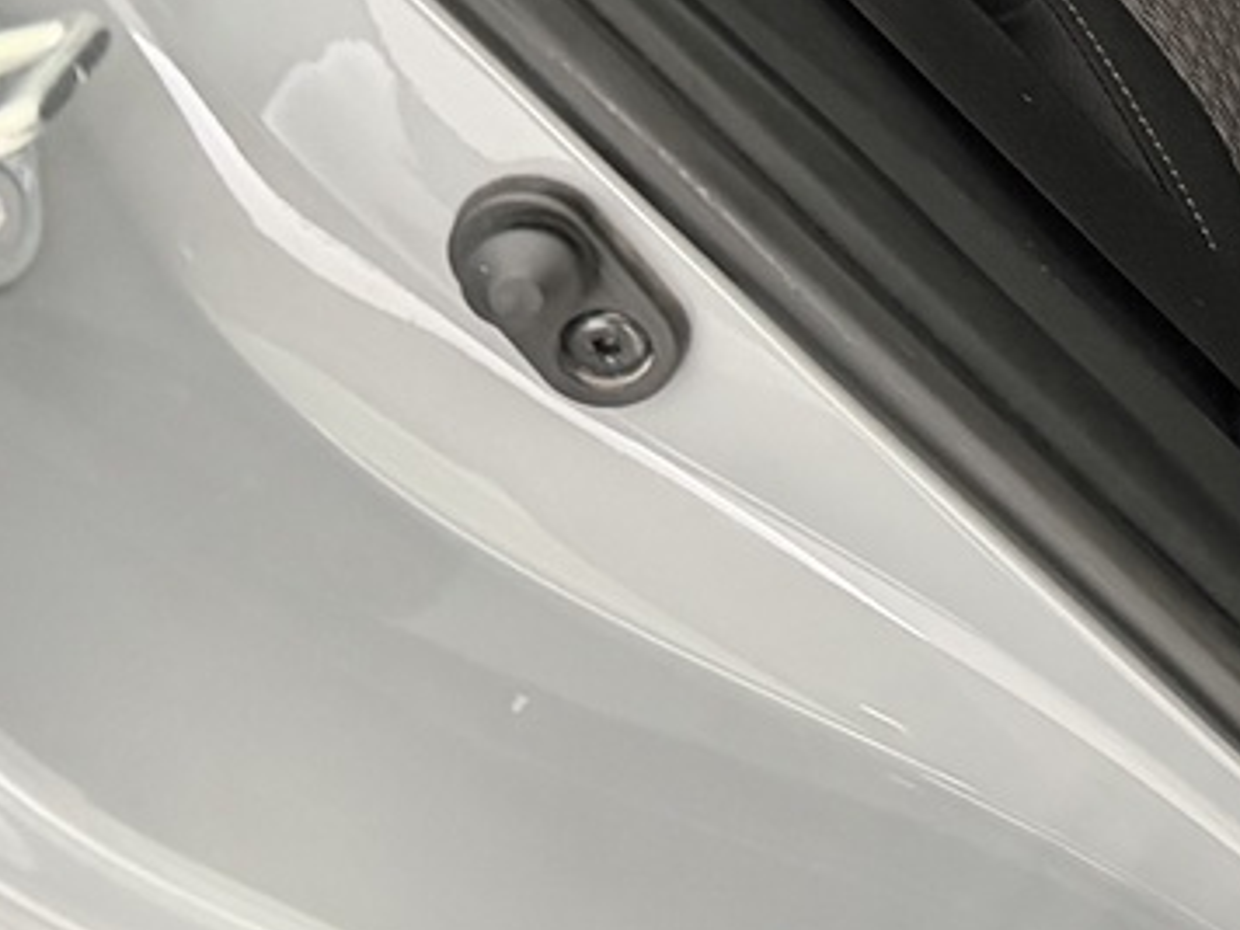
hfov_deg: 17.0
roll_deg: -1.6
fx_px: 3475
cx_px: 2184
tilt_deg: -28.1
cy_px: -707
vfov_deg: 13.7
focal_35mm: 97
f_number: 1.78
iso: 800
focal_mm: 6.76
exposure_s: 1/33
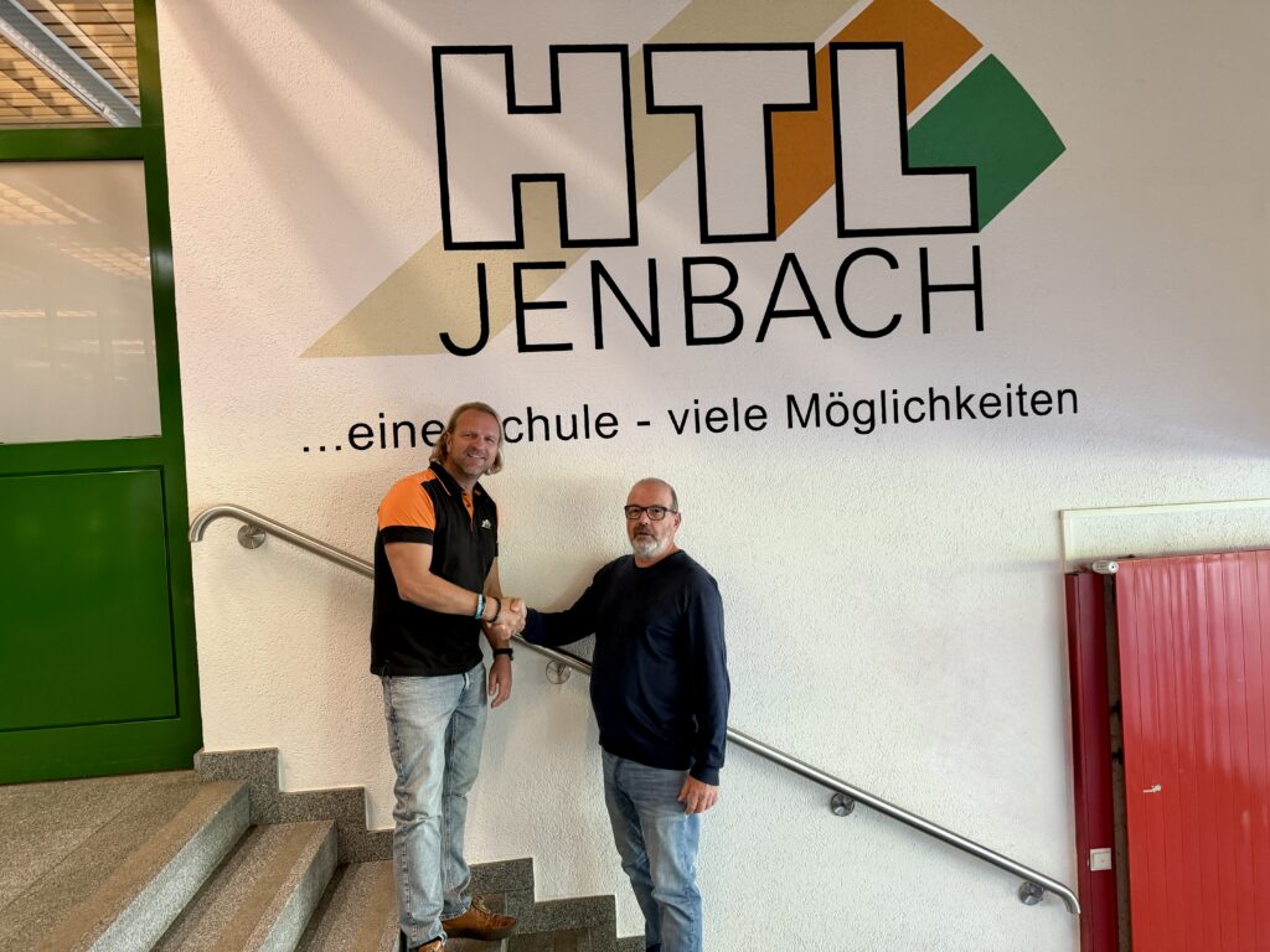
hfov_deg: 71.6
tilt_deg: -1.9
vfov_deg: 56.8
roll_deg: +2.1
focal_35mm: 24
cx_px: 635
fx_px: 881
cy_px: 476
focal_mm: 6.76
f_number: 1.78
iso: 250
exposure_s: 1/50
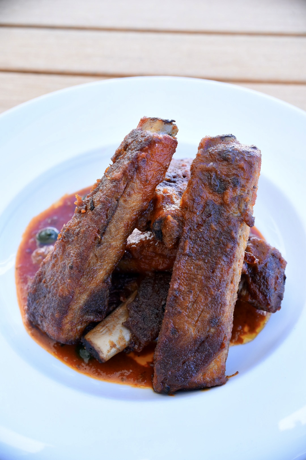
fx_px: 510
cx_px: 153
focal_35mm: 40
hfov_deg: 33.4
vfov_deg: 48.5
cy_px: 230
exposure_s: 1/250
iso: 800
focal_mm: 40
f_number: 10
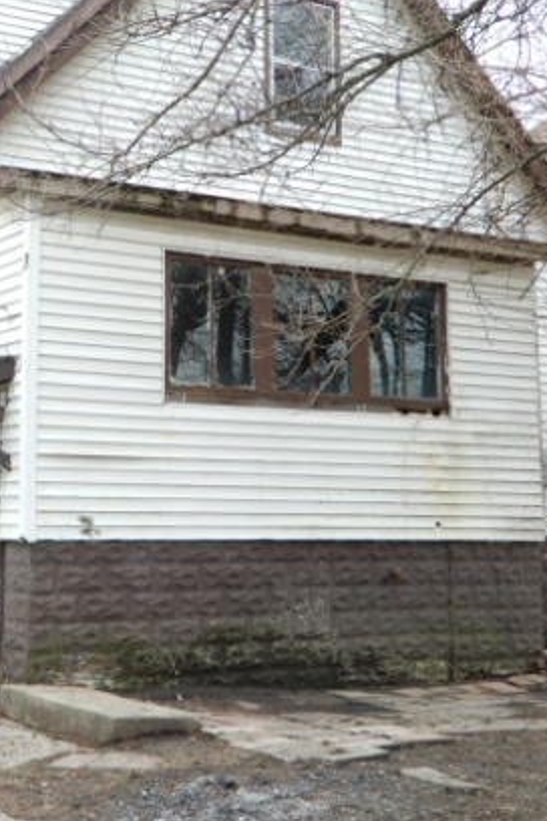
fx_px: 1413
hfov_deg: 21.8
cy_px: 344
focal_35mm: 62
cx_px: 159
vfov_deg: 32.3
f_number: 4
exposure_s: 1/125
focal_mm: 6.8
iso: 80
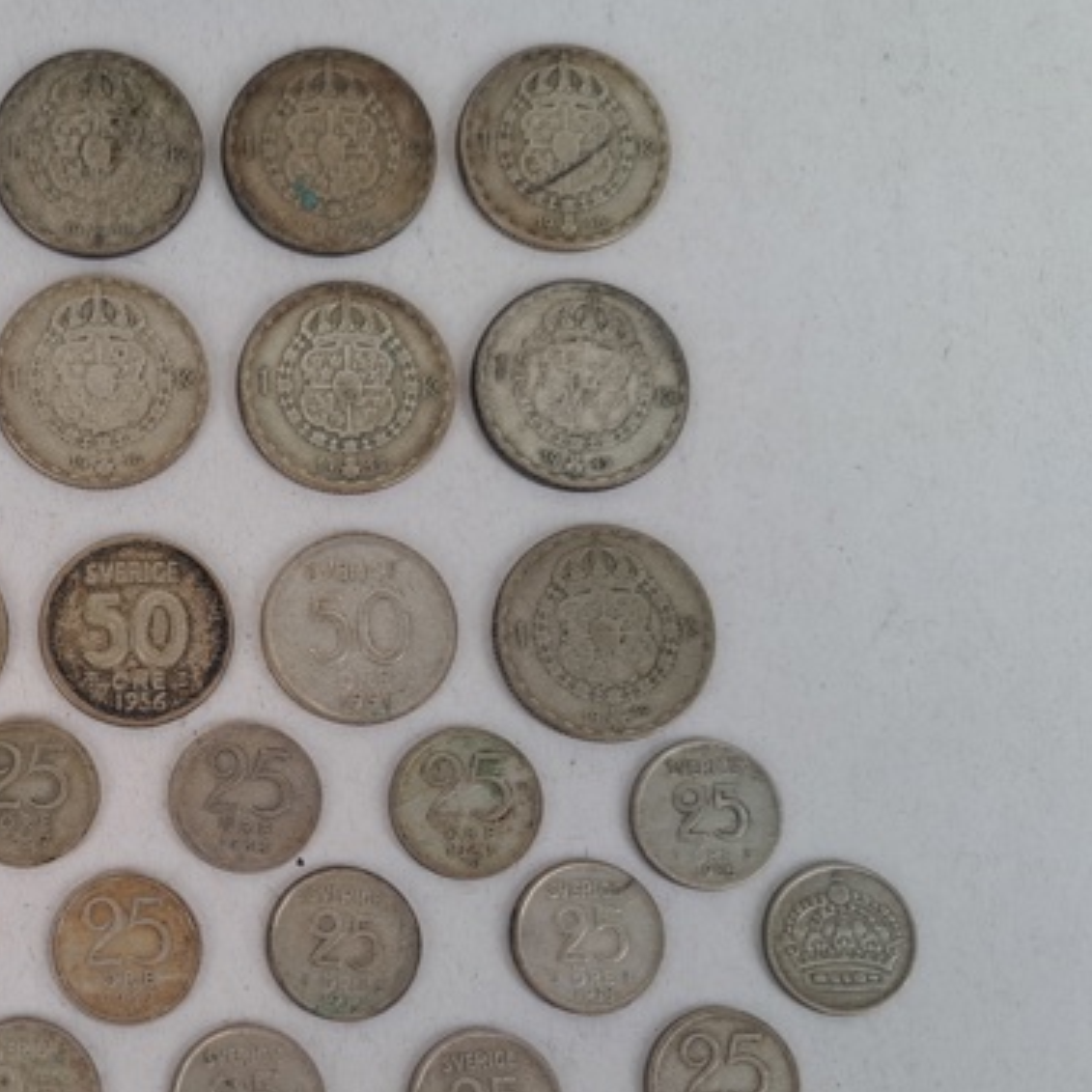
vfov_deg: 36.9
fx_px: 1606
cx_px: -43
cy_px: 773
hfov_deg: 33.7
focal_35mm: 45
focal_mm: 5.23
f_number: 1.8
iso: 50
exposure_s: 1/100
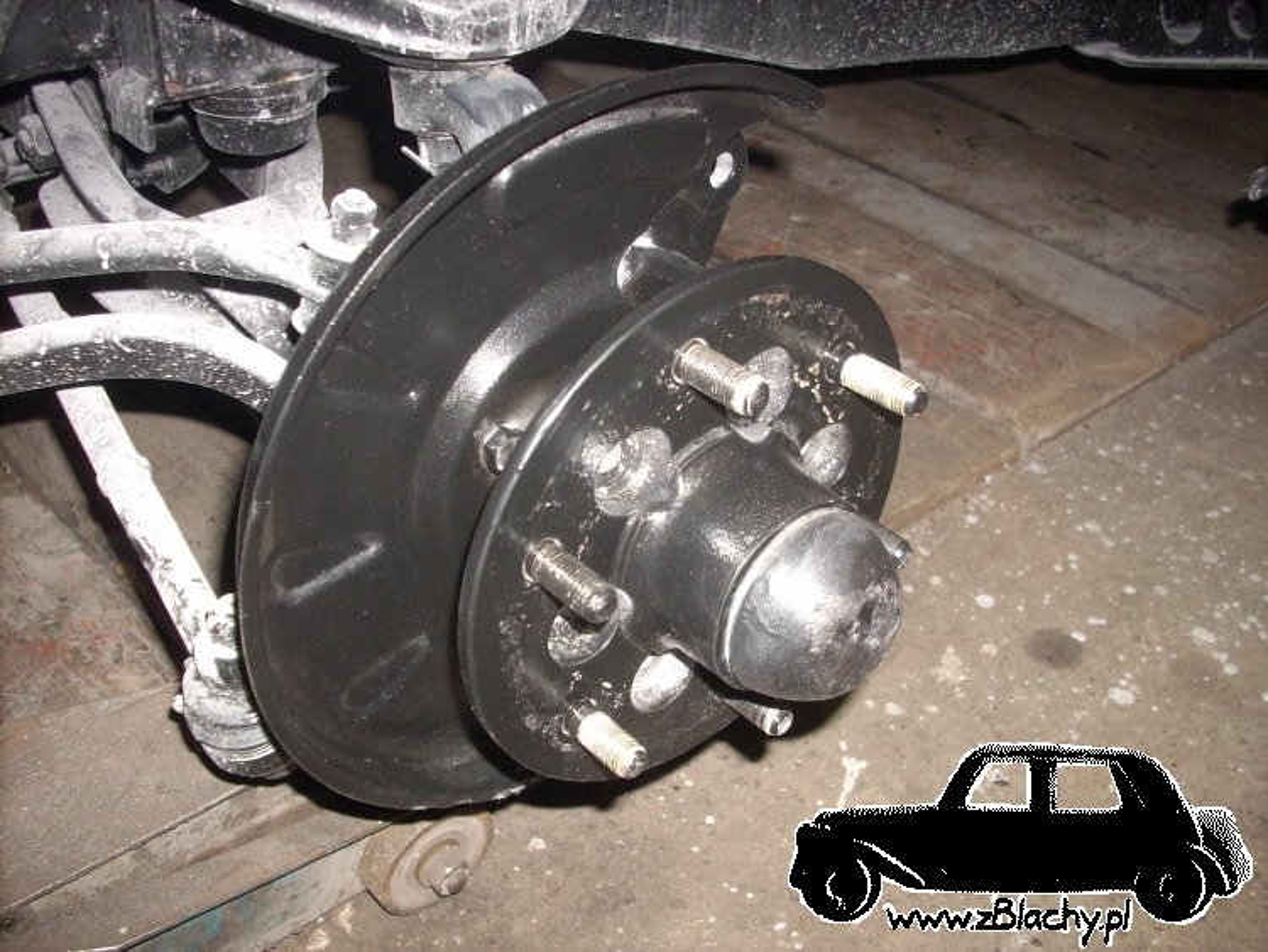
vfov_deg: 38.7
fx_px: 1356
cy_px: 476
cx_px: 634
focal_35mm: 37
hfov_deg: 50.1
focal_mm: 6.2
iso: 200
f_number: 2.8
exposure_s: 1/60
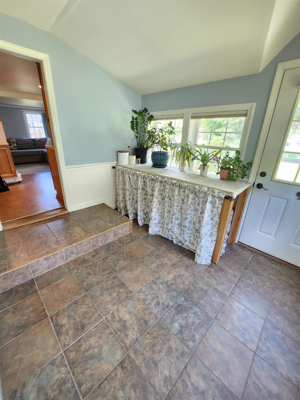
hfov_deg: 89.9
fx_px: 150
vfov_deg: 106.2
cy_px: 200
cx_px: 150
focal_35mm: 13
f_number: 2.2
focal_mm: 1.7
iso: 320
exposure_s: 1/60
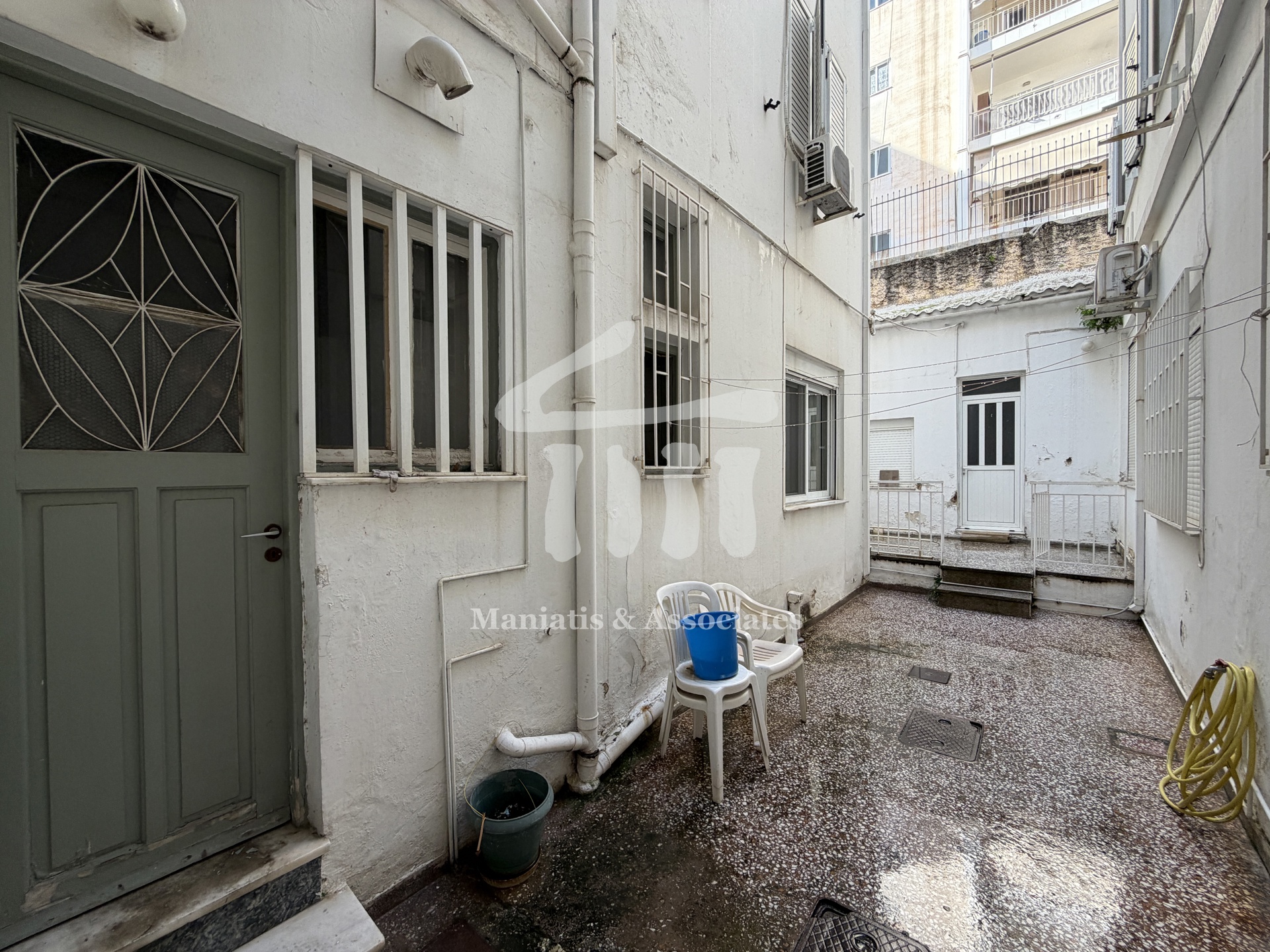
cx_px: 635
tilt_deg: -1.7
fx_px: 514
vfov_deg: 85.7
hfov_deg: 102.1
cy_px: 476
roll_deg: +0.2
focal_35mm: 14
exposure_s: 1/121
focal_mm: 2.22
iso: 50
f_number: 2.2
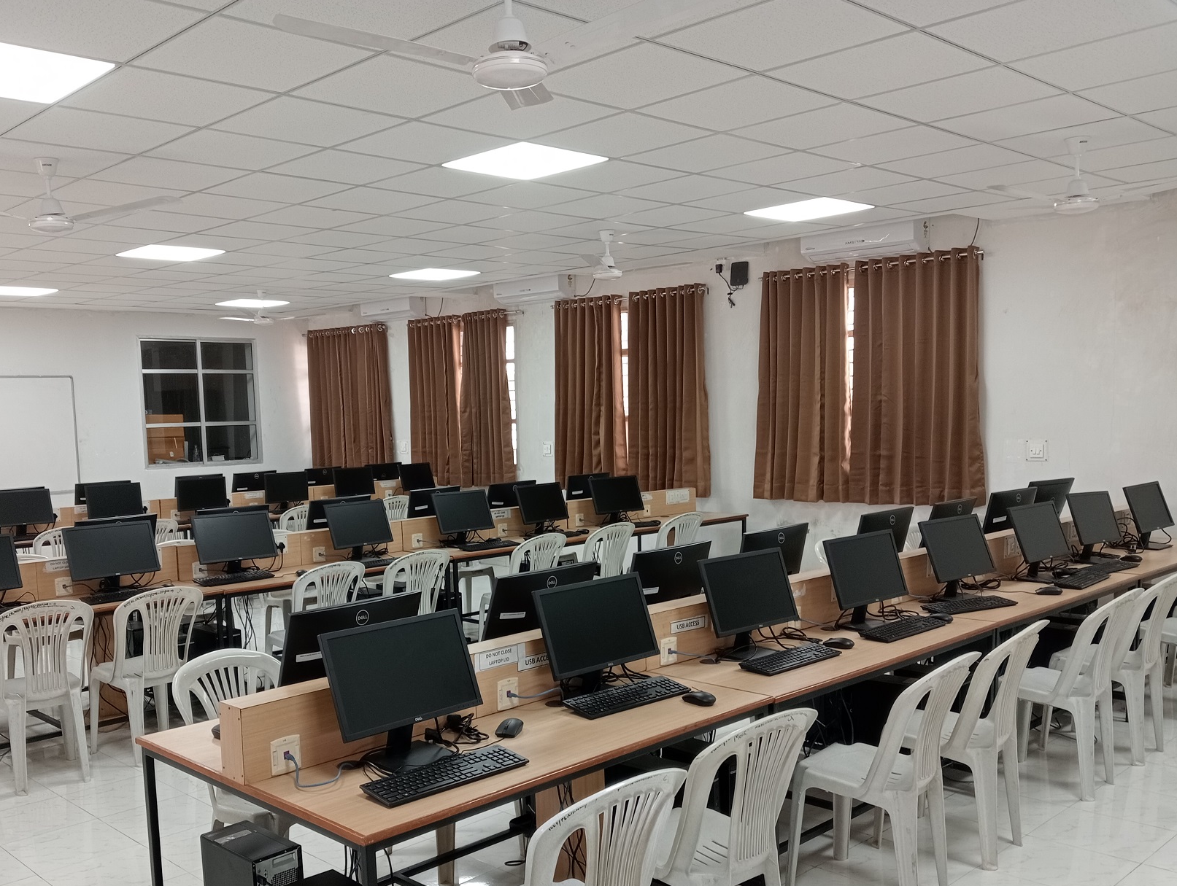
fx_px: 1158
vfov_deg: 41.7
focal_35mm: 34
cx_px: 489
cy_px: 535
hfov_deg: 53.6
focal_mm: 4.04
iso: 347
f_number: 1.8
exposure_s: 1/33.3
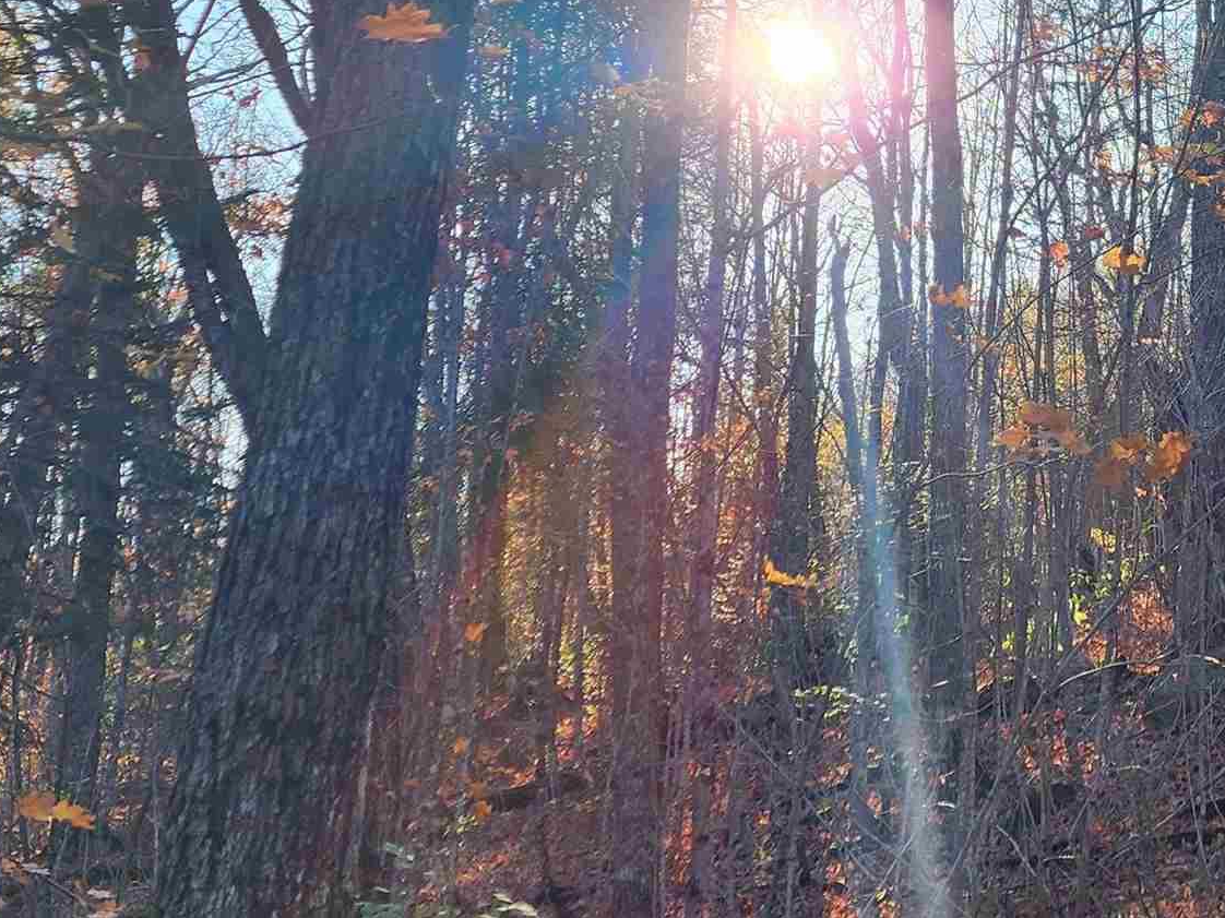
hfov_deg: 29.0
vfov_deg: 22.6
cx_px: 1190
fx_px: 2229
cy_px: 64
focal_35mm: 63
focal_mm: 6.4
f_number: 1.8
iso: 12
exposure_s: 1/345
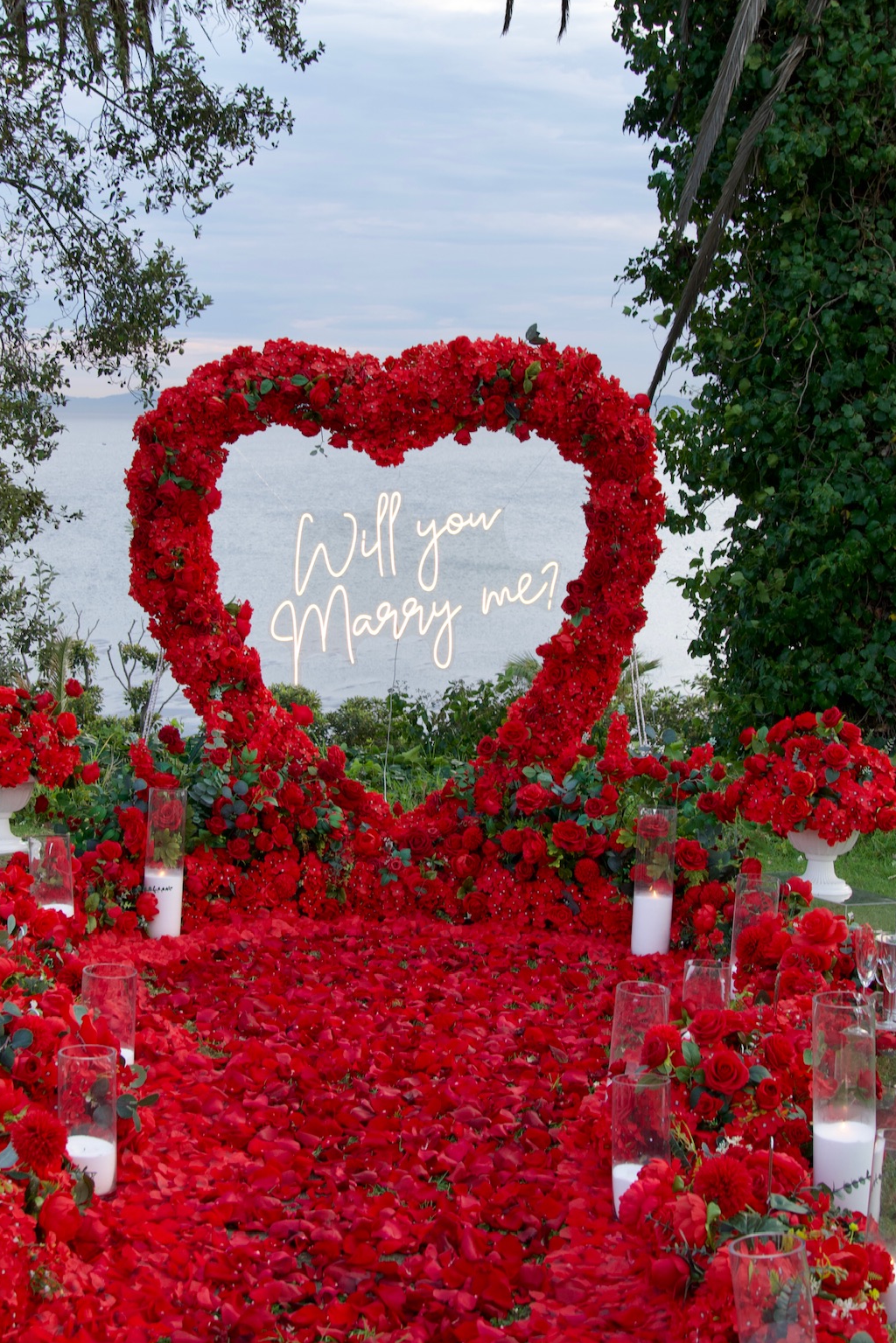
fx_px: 2268
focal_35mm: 61
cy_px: 610
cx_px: 380
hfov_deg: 22.3
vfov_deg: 33.0
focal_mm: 27
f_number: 4.5
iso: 100
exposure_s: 1/90
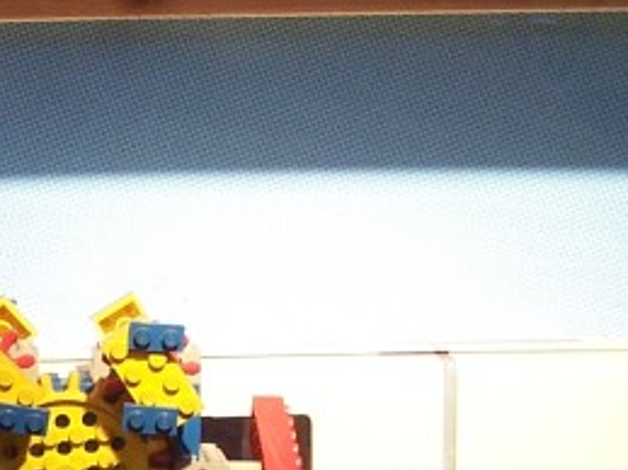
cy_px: 700
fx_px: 3083
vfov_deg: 8.5
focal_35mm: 170
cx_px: -99
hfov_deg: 11.4
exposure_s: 1/30
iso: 80
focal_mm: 7.1
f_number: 2.9
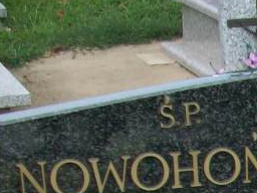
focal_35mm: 185
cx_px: 537
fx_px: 1373
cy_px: 413
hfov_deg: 9.8
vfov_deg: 7.6
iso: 80
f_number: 2.8
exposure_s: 1/681
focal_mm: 6.2
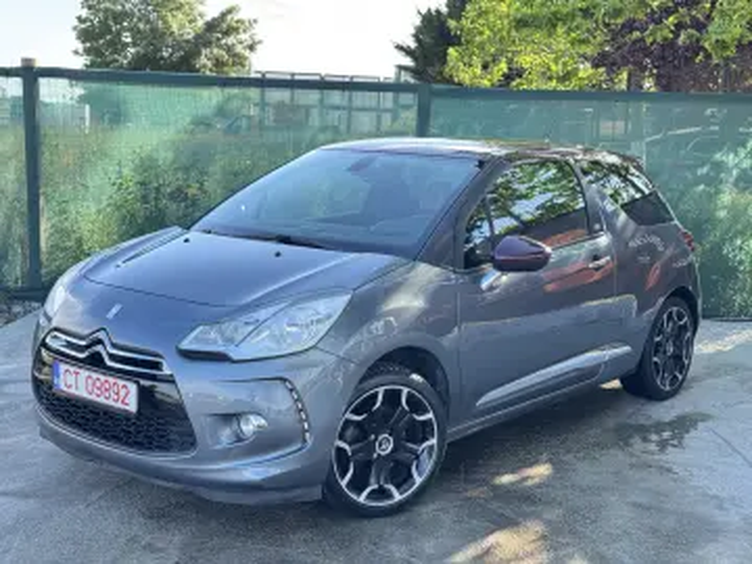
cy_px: 282
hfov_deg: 39.7
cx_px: 376
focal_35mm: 48
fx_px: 1043
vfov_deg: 30.3
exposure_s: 1/241
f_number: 1.78
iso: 64
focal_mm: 6.76
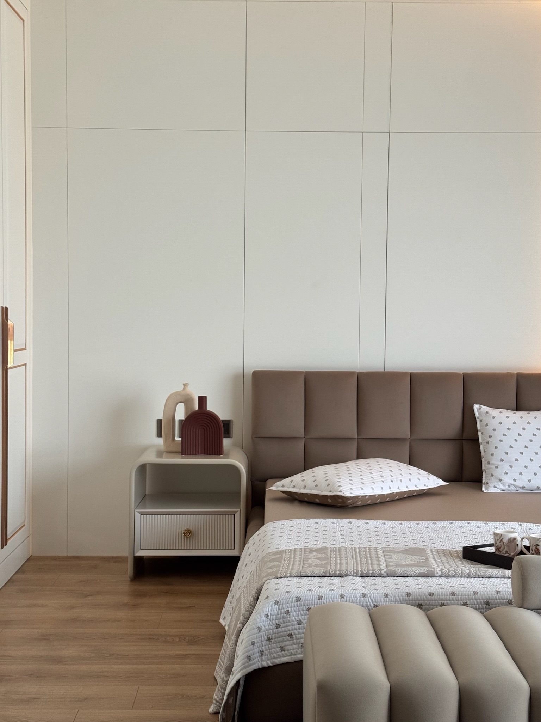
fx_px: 1000
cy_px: 361
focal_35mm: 48
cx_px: 270
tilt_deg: -3.4
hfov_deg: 30.3
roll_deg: -1.2
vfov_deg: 39.7
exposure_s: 1/86
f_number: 1.78
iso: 100
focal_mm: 6.76
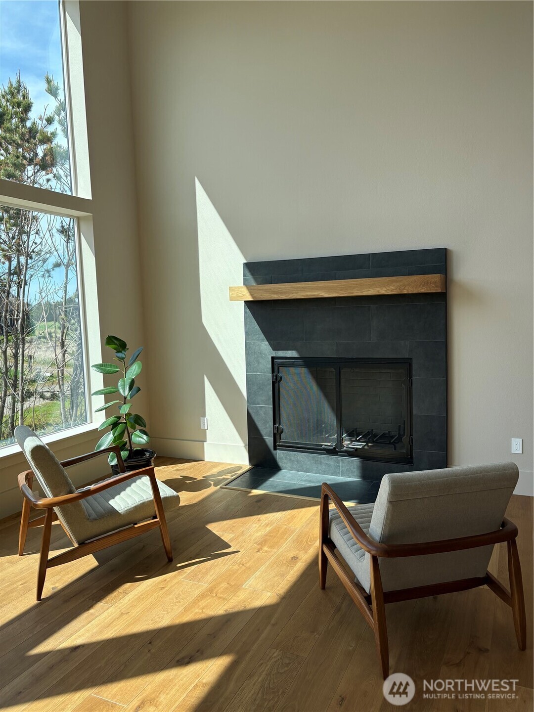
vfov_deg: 67.3
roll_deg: +1.2
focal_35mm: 26
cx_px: 267
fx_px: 535
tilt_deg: -5.4
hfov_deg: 53.1
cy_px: 356
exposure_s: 1/873
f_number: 1.6
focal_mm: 5.96
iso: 50
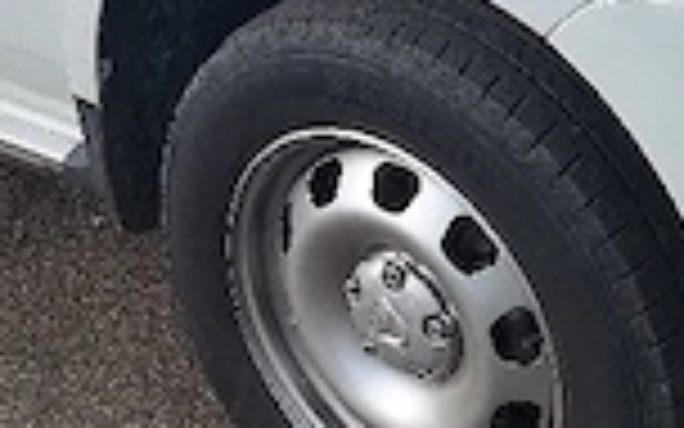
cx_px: 338
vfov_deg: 12.9
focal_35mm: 96
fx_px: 1790
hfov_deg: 21.6
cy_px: -207
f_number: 1.8
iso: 40
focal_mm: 5.54
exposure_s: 1/1667
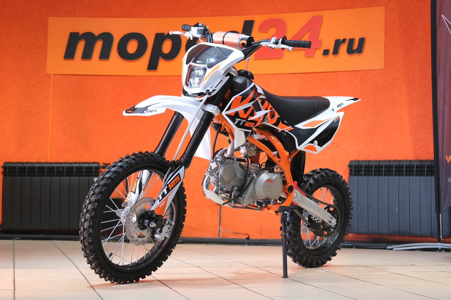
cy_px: 150
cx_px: 226
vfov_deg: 21.9
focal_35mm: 62
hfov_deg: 32.4
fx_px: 777
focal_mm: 41.1
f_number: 4
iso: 1250
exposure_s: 1/100
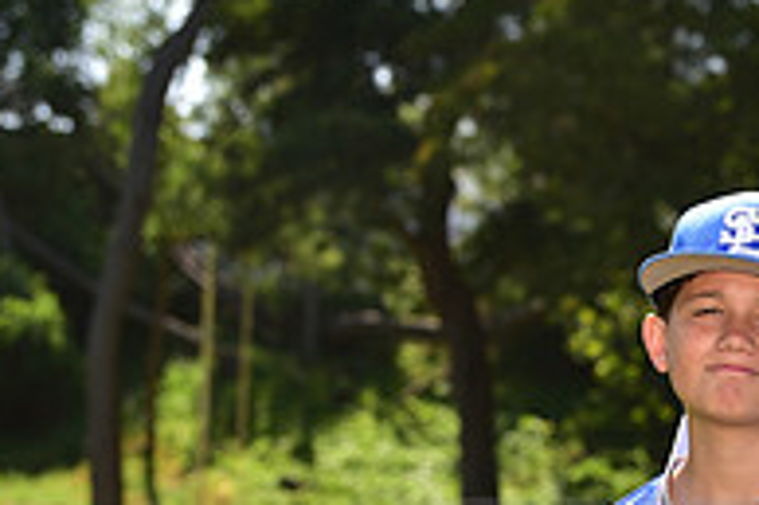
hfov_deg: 8.3
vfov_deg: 5.6
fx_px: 5161
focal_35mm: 245
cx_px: 1076
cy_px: 550
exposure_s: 1/200
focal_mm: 82
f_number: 5.6
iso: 80
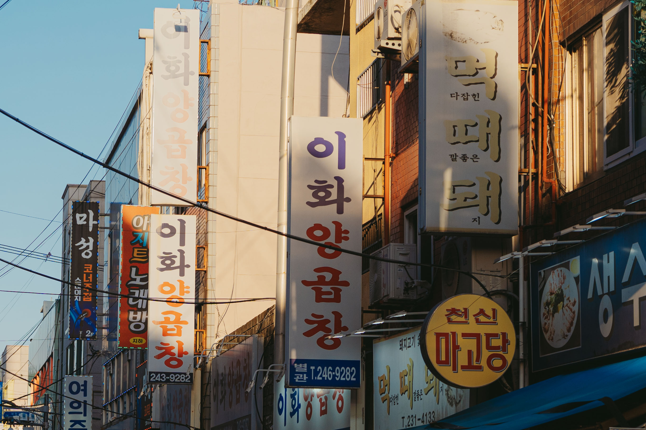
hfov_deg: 18.4
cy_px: 315
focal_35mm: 110
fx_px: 1974
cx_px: 127
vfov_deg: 12.4
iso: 100
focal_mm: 50
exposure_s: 1/1000
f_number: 4
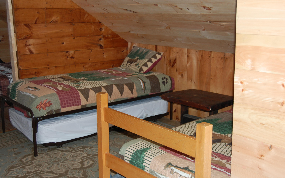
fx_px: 357
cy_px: 87
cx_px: 142
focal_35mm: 46
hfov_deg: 43.5
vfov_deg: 28.0
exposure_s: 1/60
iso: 400
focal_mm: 30
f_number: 4.2
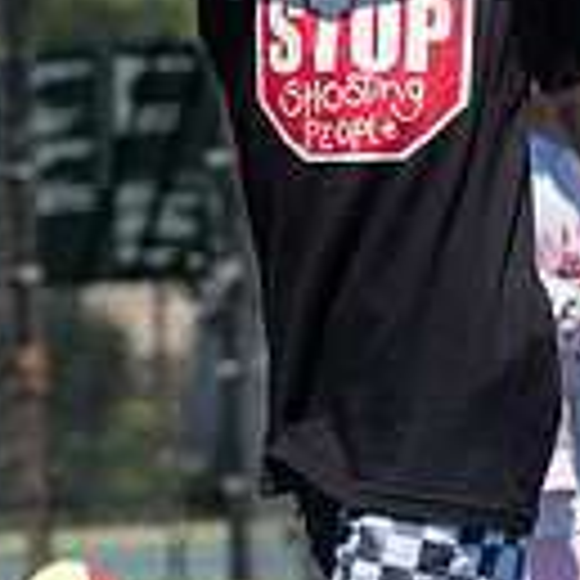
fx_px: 8398
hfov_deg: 4.0
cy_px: 480
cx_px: 386
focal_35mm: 443
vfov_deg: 4.0
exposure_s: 1/1250
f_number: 5
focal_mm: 92
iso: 200
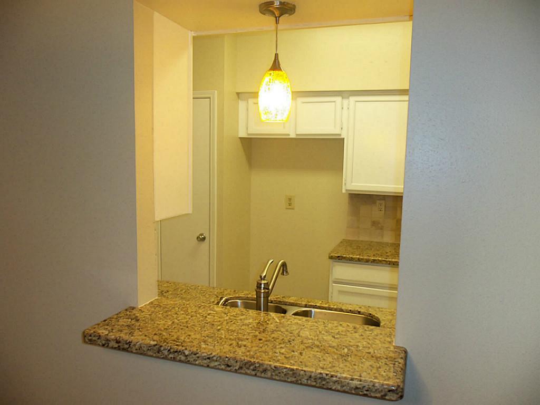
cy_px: 202
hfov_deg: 61.7
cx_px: 270
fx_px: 452
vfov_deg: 48.2
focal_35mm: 29
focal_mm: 5.2
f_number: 3.4
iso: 100
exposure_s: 1/30
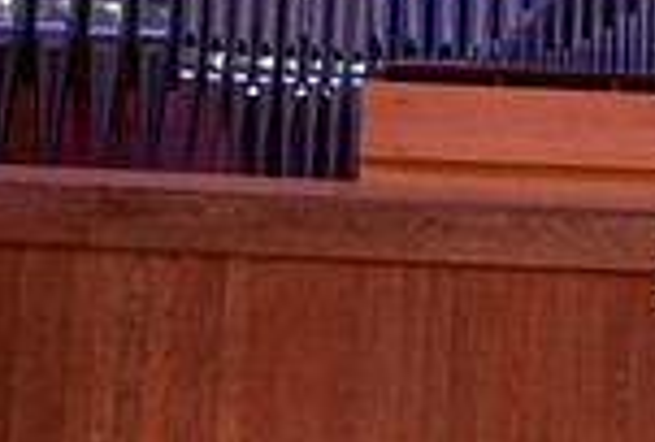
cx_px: 899
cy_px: 565
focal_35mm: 165
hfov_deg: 12.0
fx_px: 3014
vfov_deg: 8.3
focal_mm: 37
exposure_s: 1/320
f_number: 2.8
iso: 2000
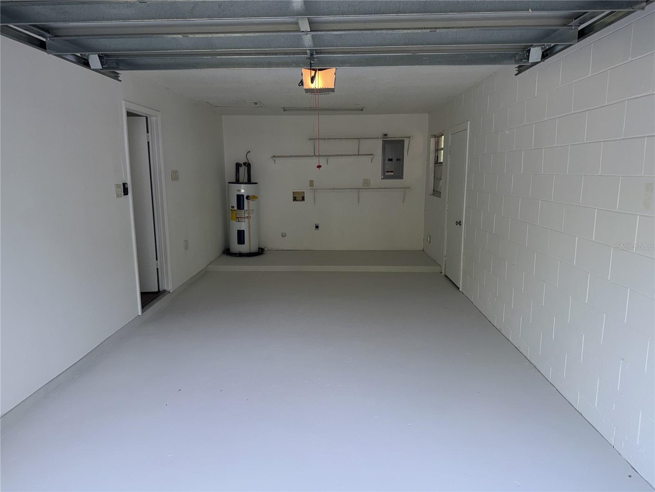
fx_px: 454
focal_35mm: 24
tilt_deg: -9.4
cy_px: 246
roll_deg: +0.8
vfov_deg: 56.8
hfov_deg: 71.6
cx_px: 328
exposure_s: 1/262
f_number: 1.78
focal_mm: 6.76
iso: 64
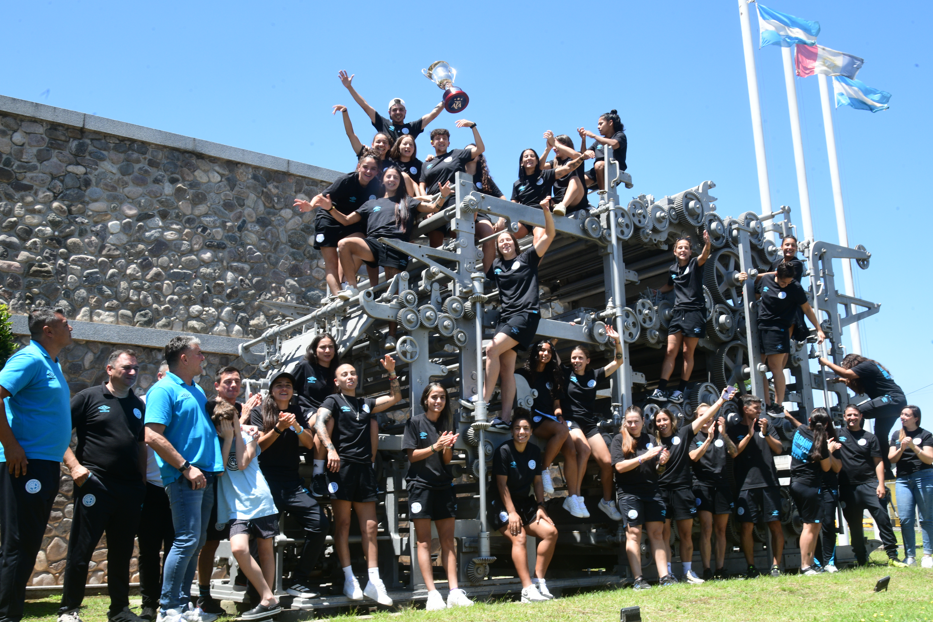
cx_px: 482
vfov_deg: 40.0
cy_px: 315
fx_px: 855
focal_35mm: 33
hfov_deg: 57.2
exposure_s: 1/125
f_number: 16
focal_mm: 31
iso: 640
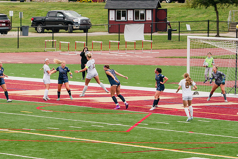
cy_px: 97
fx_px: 1715
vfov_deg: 5.3
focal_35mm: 259
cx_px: 103
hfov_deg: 7.9
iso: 500
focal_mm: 200
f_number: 5.6
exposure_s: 1/1600
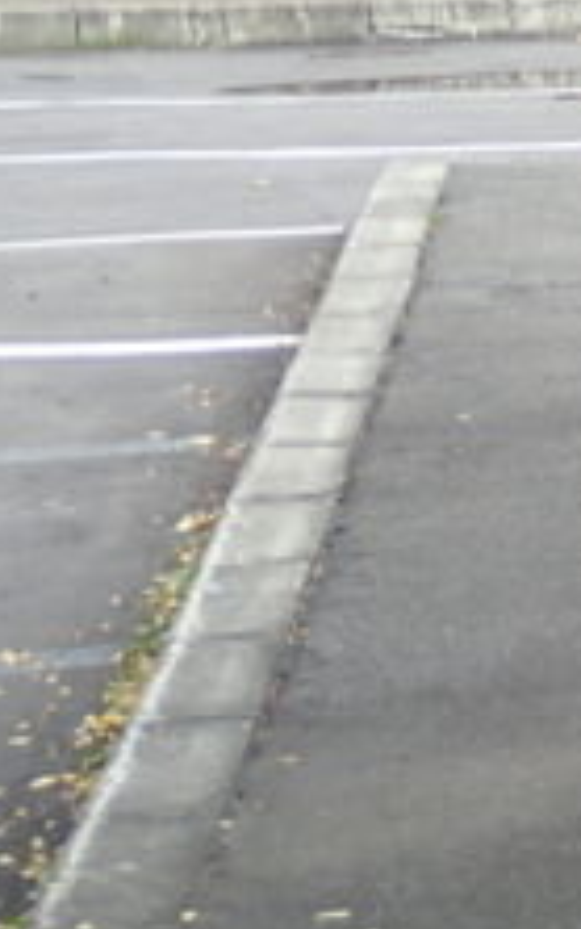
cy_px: -138
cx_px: 1179
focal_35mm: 218
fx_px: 5516
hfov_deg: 5.9
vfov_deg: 9.5
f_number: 3.5
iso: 100
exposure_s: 1/125
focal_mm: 10.29
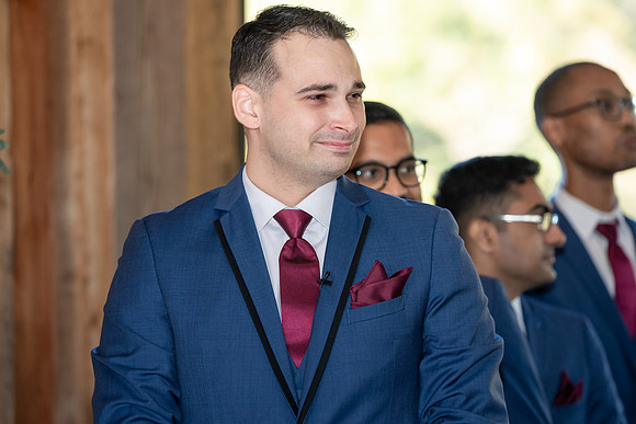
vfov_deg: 8.9
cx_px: 318
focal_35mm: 155
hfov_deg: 13.2
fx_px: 2739
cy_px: 212
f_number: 4
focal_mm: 155
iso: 1250
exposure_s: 1/500
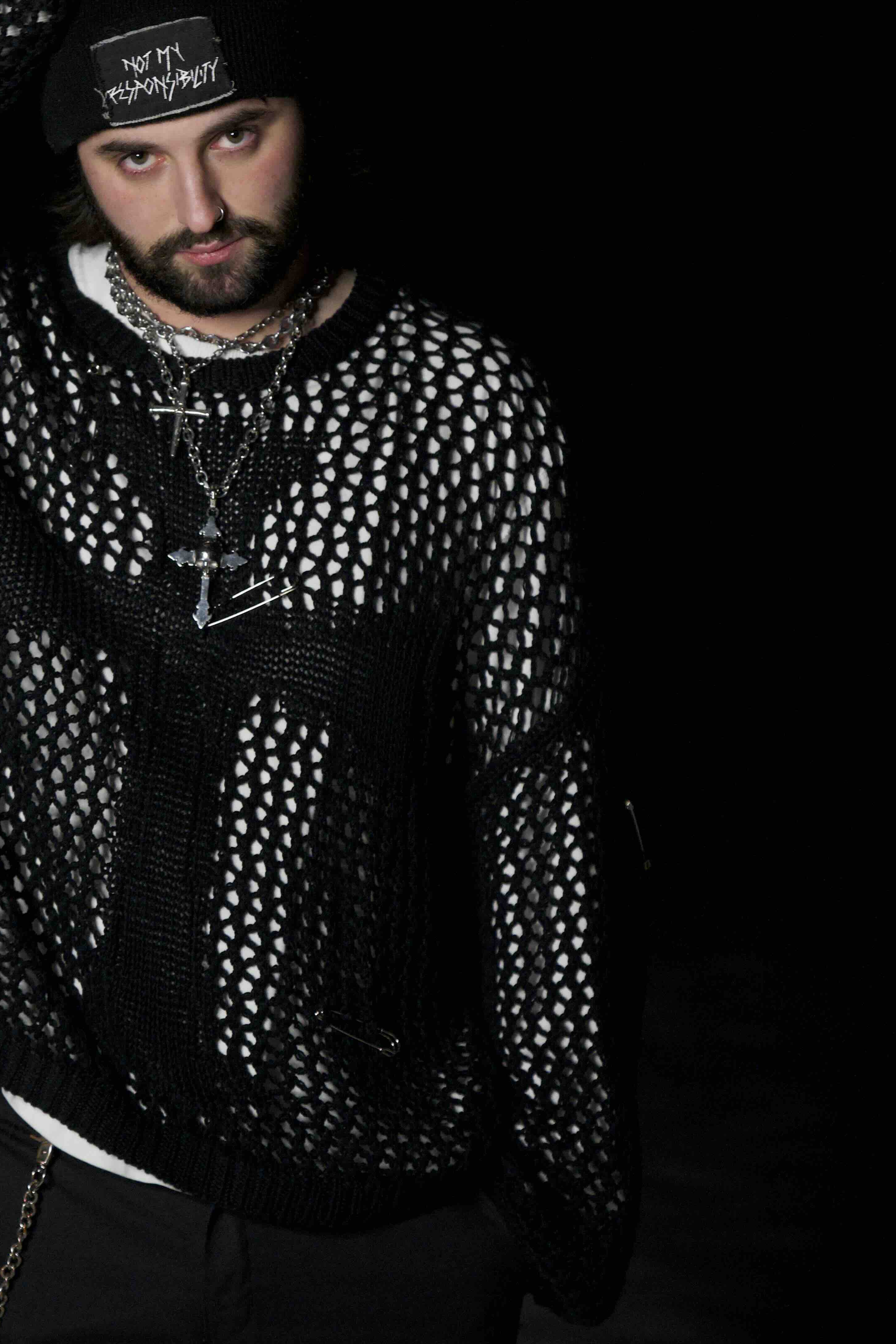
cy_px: 551
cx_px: 185
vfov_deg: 21.4
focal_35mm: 95
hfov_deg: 14.3
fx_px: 3546
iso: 4000
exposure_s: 1/125
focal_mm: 59
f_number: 2.8
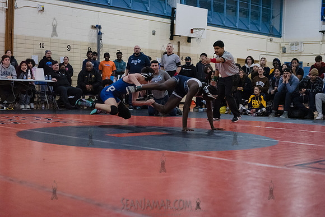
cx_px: 162
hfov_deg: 35.6
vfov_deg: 24.2
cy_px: 108
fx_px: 506
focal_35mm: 56
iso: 8000
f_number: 3.2
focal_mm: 56
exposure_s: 1/400
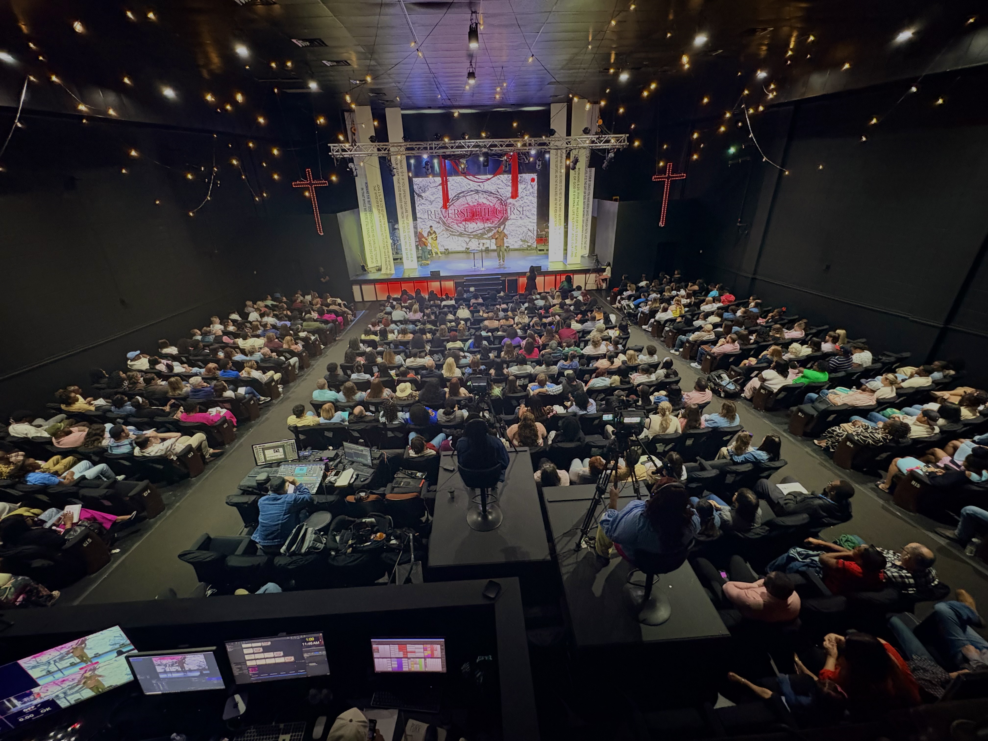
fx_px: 400
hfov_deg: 102.1
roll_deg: +2.7
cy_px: 370
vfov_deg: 85.7
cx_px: 494
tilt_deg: -25.8
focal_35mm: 14
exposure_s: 1/40
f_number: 2.2
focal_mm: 2.22
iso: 1000
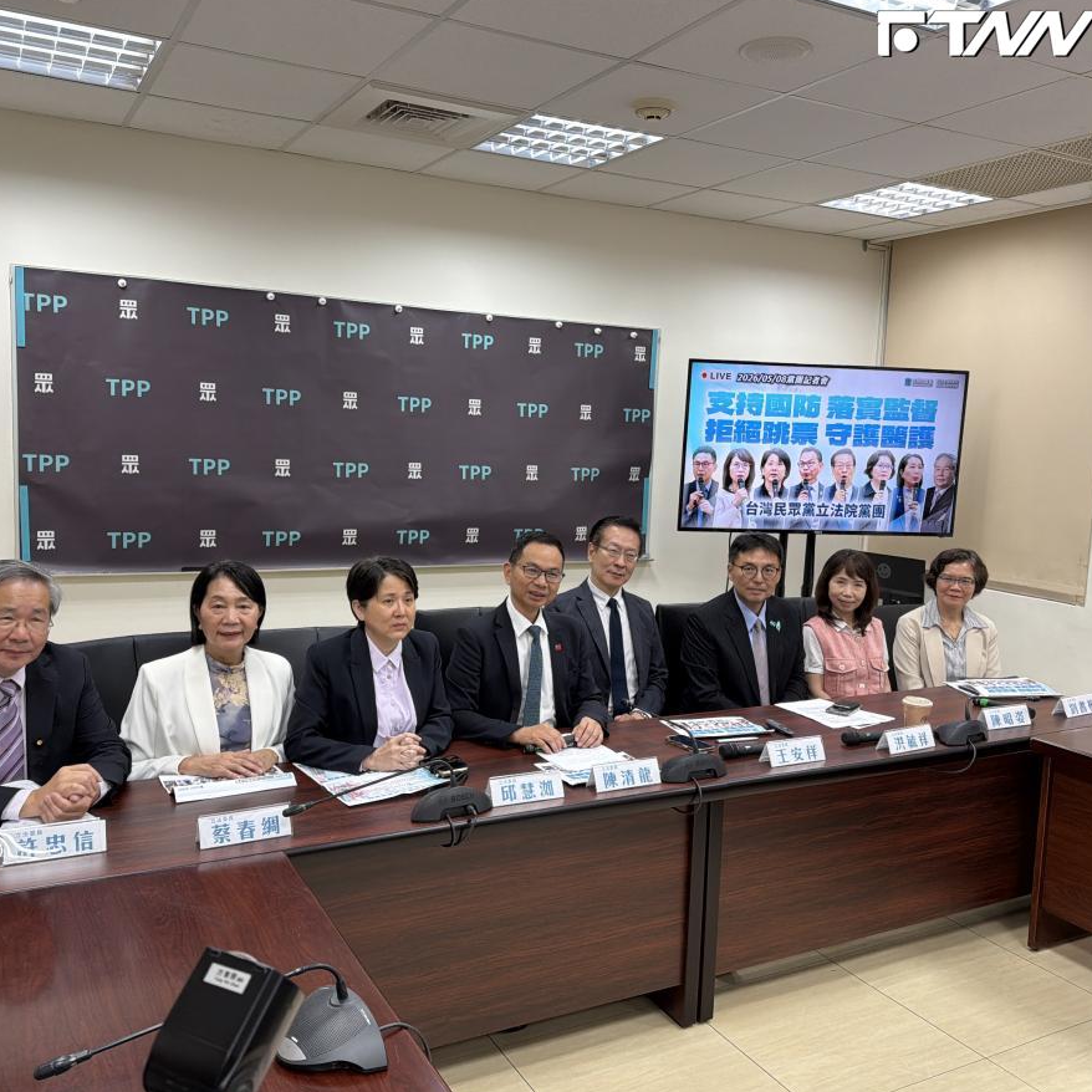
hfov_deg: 55.6
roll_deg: -1.8
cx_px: 520
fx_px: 1035
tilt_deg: -6.7
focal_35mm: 29
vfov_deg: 55.6
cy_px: 551
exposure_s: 1/120
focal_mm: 6.76
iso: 200
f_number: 1.78
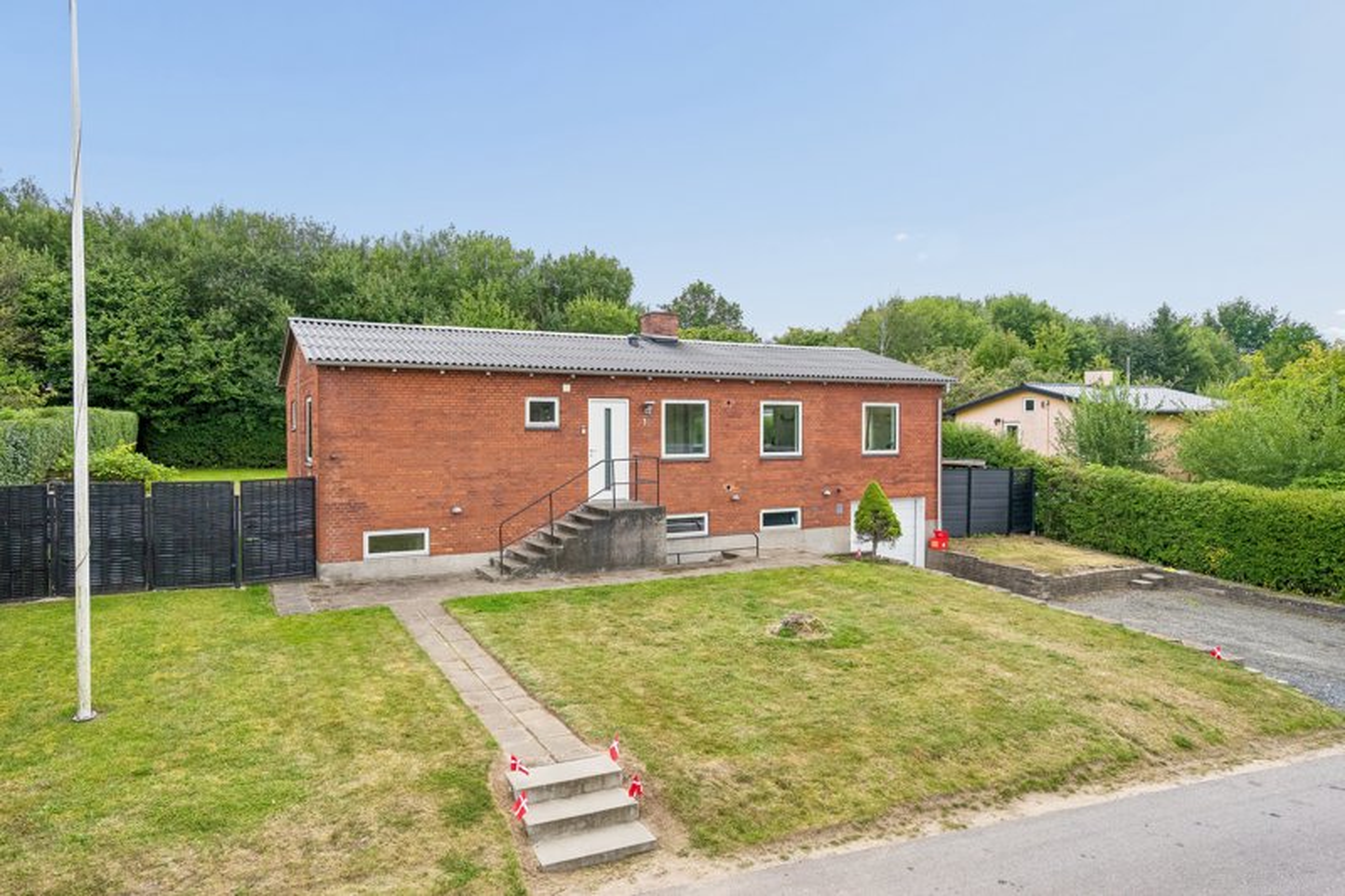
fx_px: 822
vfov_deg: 57.2
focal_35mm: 22
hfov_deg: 78.6
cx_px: 672
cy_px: 448
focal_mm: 22
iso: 800
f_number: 7.1
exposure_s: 1/1000
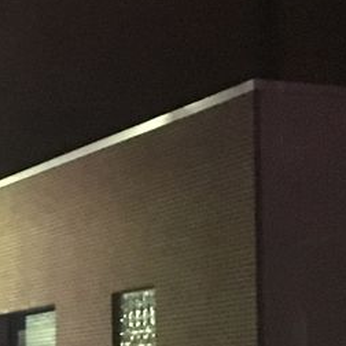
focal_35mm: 130
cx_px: -265
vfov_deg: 13.2
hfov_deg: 12.4
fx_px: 1470
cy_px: 356
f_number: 2.2
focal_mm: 4.15
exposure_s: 1/15
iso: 1250
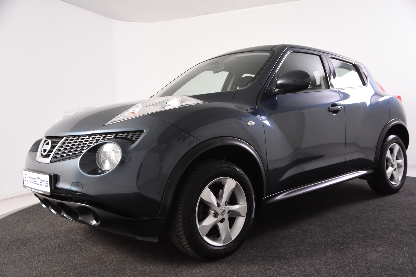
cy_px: 138
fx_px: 416
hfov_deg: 53.1
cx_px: 208
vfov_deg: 36.9
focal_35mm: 36
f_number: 4
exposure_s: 1/80
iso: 1600
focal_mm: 24
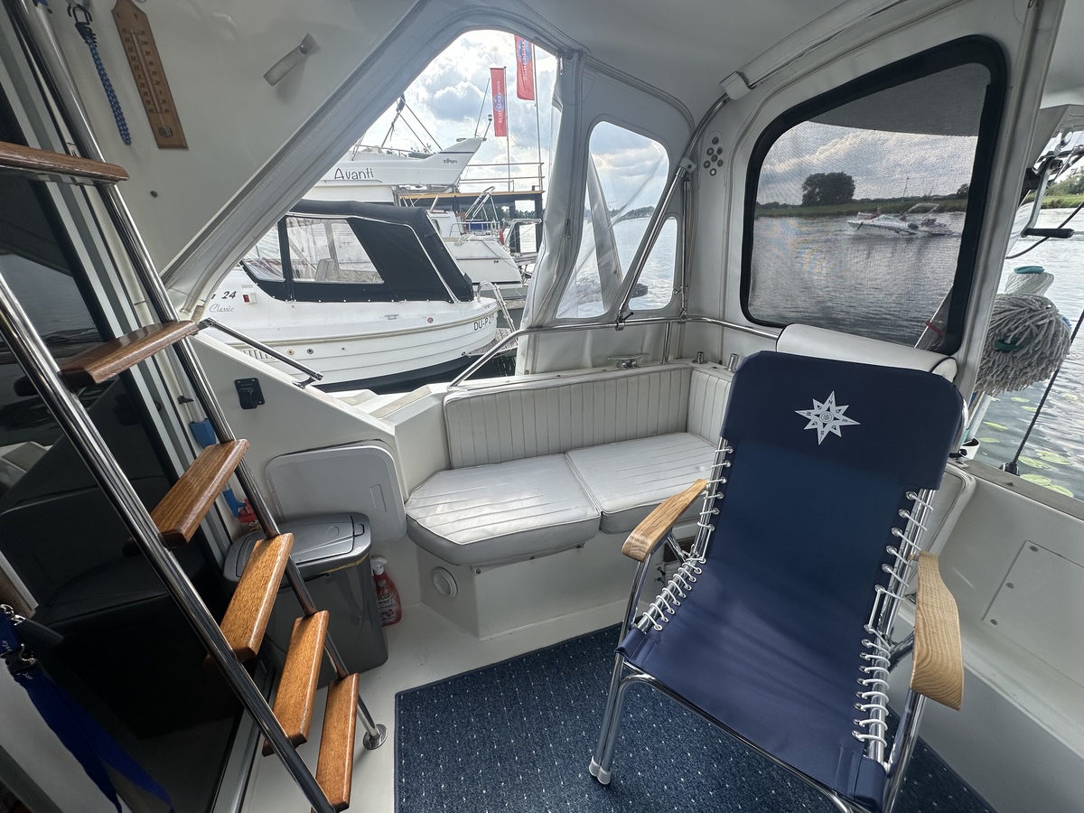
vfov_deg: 85.7
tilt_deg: -23.5
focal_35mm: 14
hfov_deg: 102.1
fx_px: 438
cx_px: 542
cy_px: 406
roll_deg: +2.3
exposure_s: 1/734
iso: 40
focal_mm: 2.22
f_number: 2.2
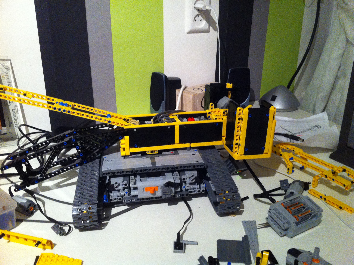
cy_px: 132
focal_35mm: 35
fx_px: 357
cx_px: 177
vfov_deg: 40.6
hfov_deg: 52.7
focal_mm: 3.85
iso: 320
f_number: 2.8
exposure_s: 1/15
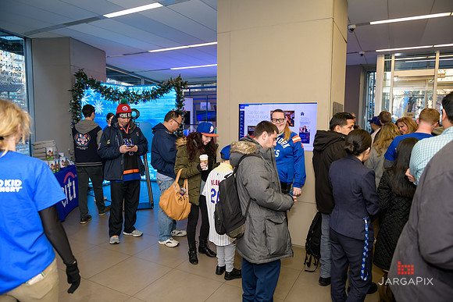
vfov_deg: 53.2
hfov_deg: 73.7
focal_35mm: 24
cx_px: 226
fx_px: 302
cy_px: 151
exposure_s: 1/125
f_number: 3.2
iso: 400
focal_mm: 24
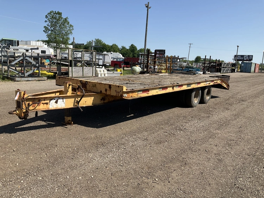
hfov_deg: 61.6
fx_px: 221
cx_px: 132
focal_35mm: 29
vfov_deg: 48.3
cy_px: 99
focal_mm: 3
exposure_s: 1/1848
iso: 25
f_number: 1.8
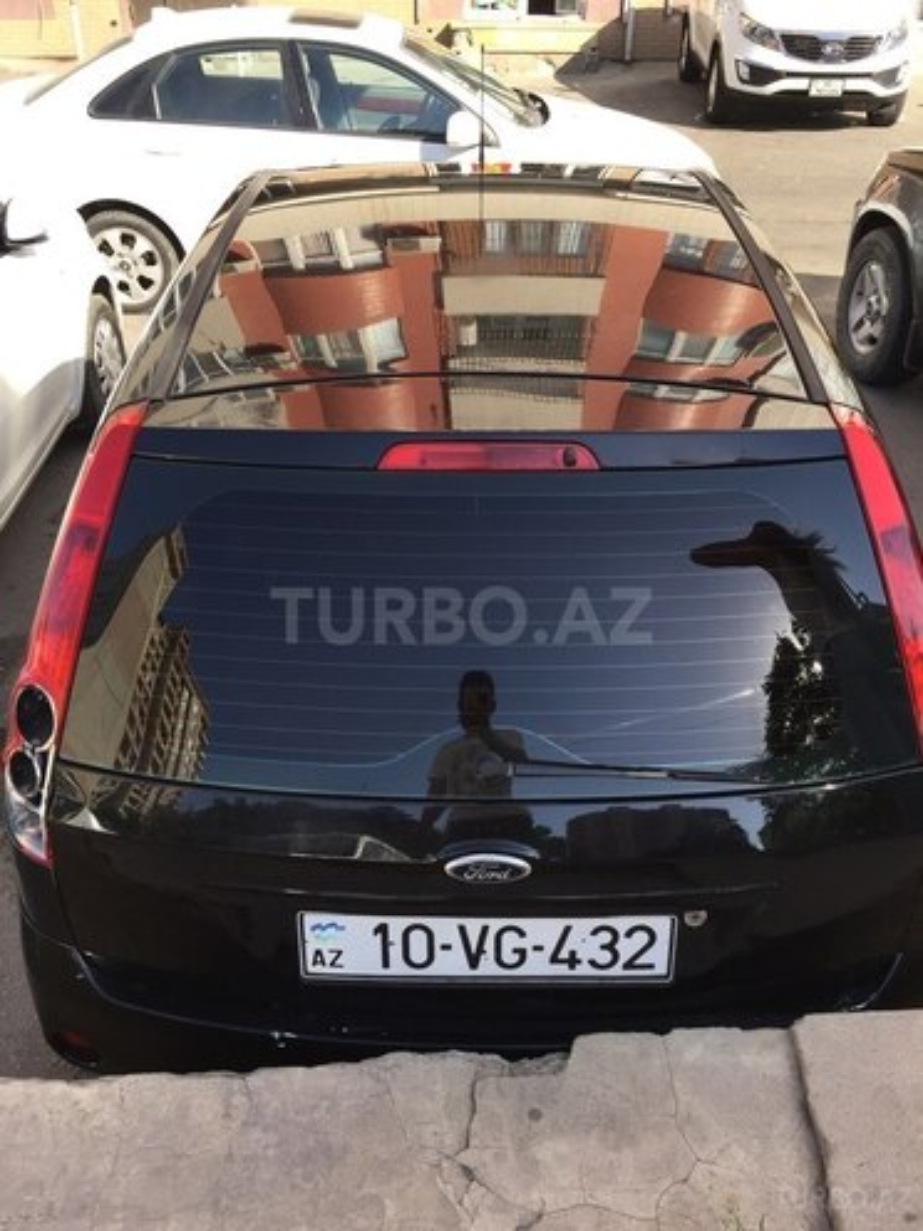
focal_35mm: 29
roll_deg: -0.2
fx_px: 1031
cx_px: 462
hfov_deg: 48.2
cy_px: 616
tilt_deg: -33.1
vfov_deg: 61.7
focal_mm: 4.15
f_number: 2.2
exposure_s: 1/581
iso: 32
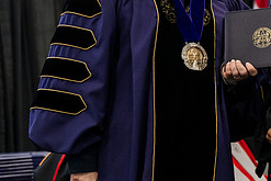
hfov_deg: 10.1
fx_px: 1521
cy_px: 22
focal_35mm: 202
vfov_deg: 6.8
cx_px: 218
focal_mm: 86
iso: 4000
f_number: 4.5
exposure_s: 1/200
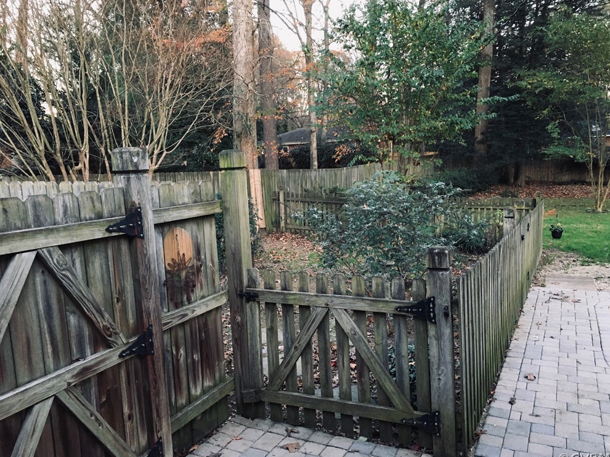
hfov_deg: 60.0
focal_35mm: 30
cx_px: 314
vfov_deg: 46.8
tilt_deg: -8.1
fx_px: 529
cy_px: 232
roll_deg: +1.9
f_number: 2.2
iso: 160
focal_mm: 4.15
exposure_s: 1/30
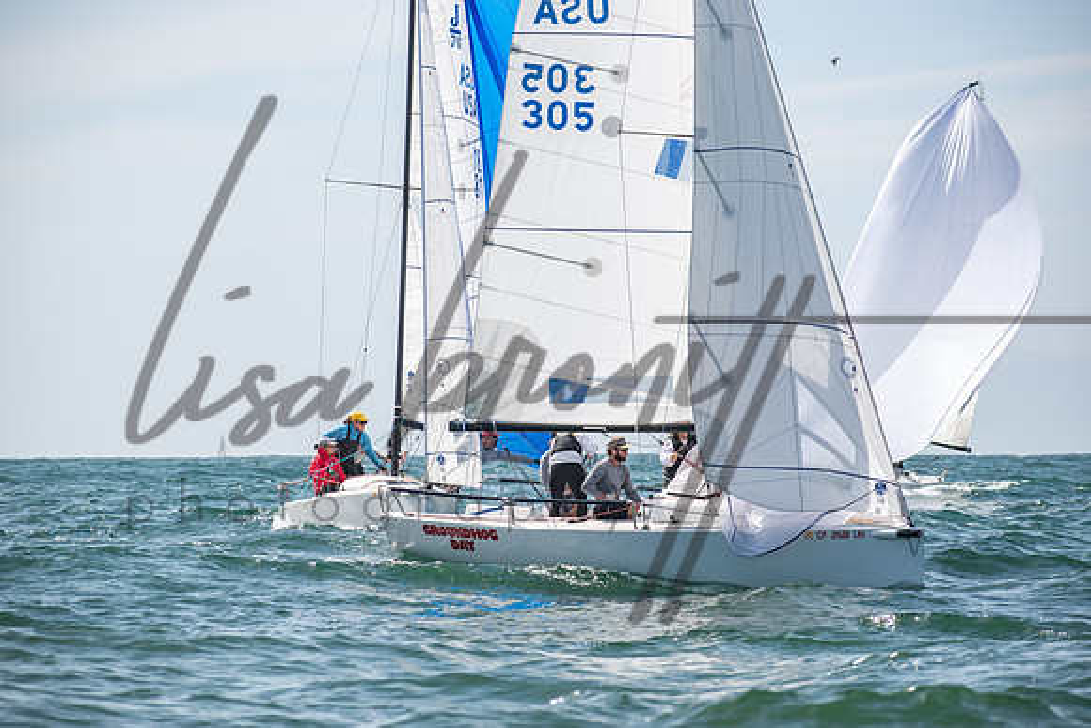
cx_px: 546
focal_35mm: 168
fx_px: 5092
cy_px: 364
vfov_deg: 8.2
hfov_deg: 12.2
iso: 200
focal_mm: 112
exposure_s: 1/1000
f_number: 6.3
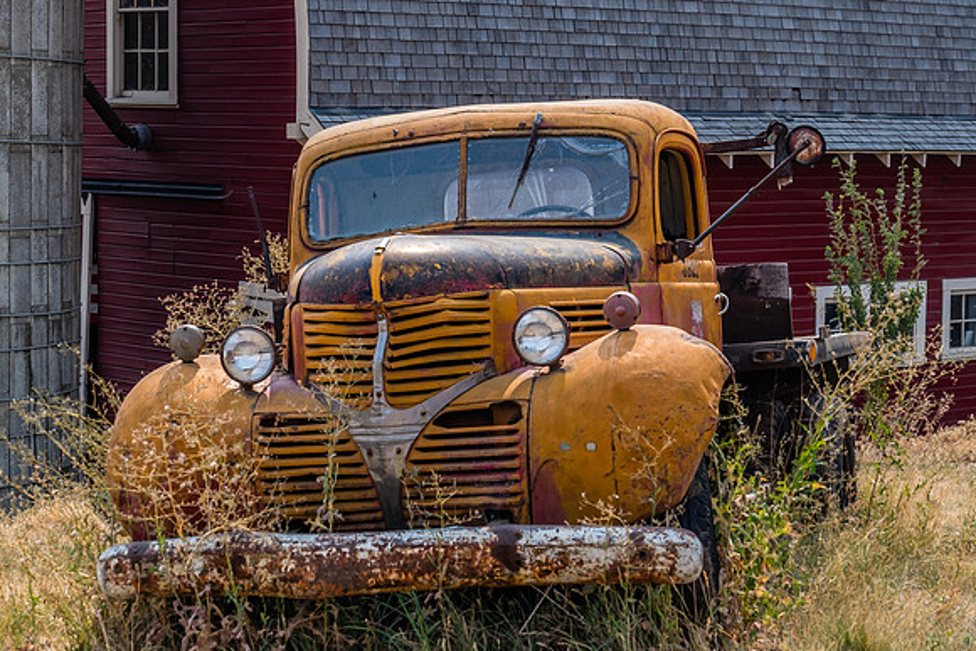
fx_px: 2386
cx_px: 488
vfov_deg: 15.5
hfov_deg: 23.1
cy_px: 326
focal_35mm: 88
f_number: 9
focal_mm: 58.9
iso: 200
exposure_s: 1/60
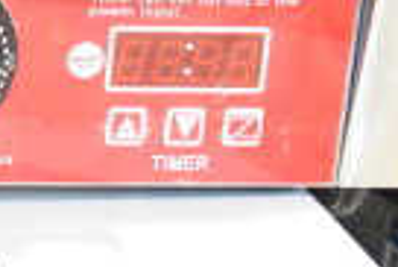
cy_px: 4
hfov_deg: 14.1
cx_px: -407
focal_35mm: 121
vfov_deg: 11.3
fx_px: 1339
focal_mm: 18
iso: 6400
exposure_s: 1/100
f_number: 5
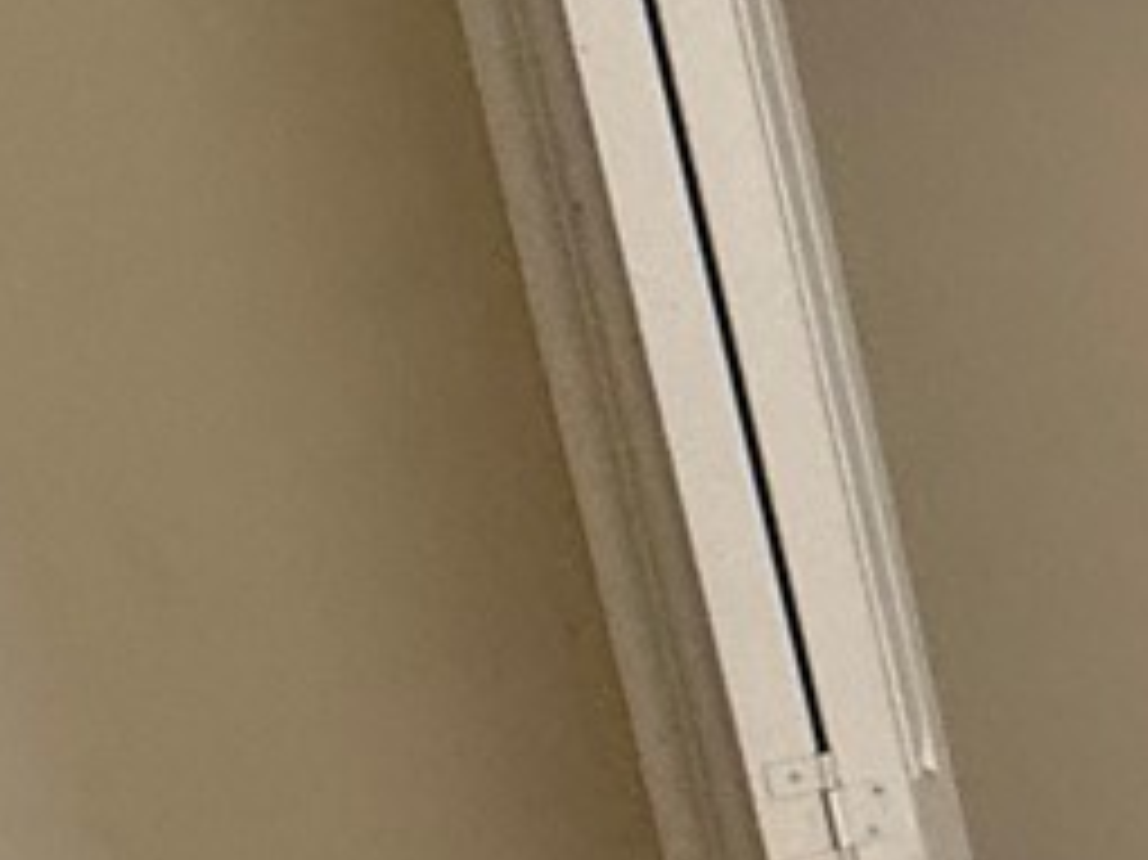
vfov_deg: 16.8
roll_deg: +1.6
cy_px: 360
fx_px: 2917
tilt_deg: -10.5
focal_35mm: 88
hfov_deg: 12.3
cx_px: 3259
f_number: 2.2
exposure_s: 1/99
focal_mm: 2.22
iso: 200
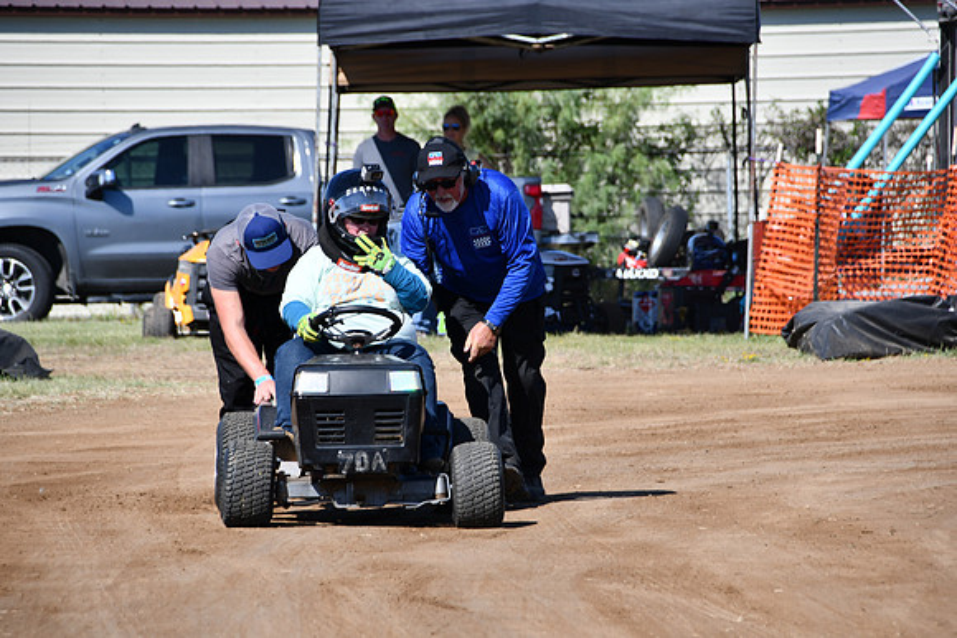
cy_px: 319
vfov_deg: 4.4
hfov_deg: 6.5
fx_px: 8375
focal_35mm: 315
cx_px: 478
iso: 200
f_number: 8
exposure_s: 1/500
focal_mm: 210
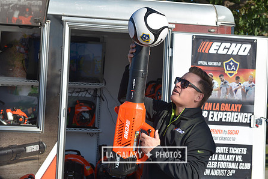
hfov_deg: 22.4
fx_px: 678
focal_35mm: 91
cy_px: 65
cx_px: 144
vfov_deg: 15.0
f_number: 7.1
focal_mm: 70
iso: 250
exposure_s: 1/800
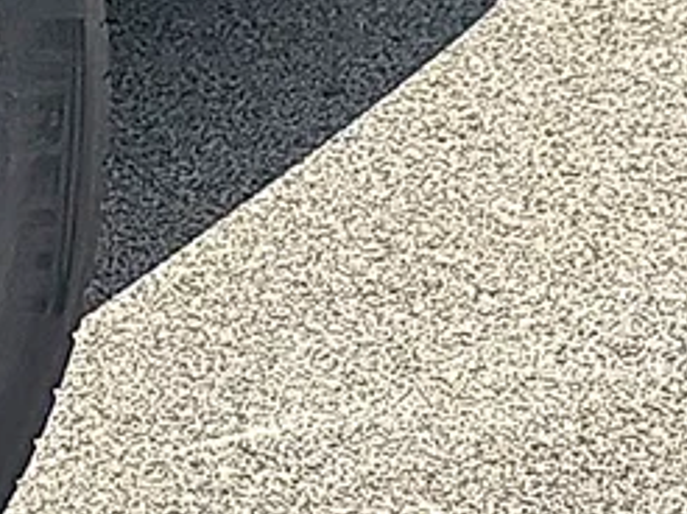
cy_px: 149
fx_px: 5651
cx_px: 56
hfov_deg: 6.9
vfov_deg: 5.2
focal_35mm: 285
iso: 80
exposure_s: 1/10000
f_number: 1.78
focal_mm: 6.86
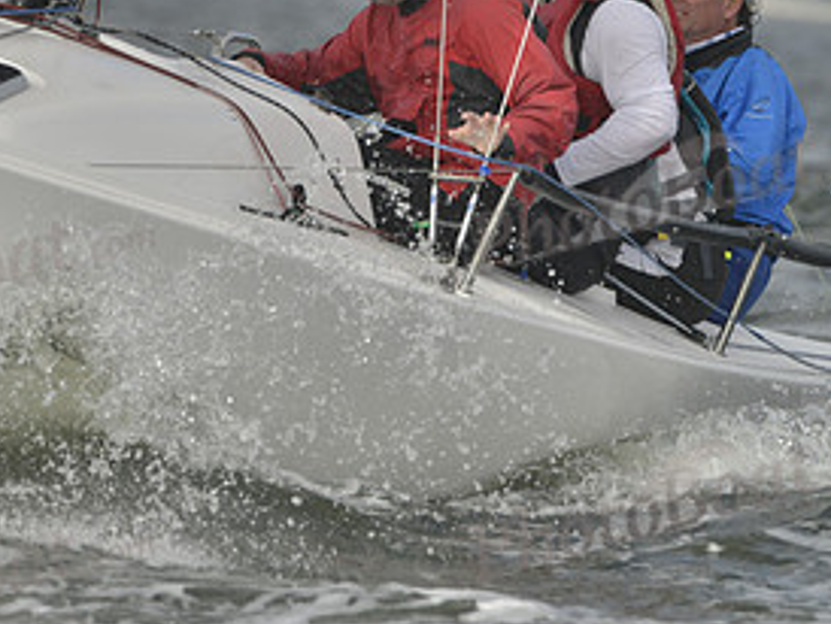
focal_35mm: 814
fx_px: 19558
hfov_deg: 2.4
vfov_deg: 1.8
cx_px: 315
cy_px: 80
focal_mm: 400
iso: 400
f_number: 8
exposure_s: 1/1600
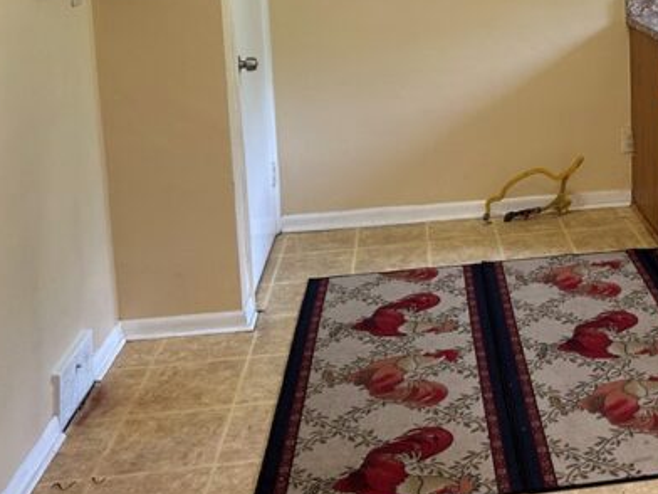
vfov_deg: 28.2
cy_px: 25
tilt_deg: -7.7
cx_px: 571
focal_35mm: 49
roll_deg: +1.5
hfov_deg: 36.9
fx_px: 931
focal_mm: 6.86
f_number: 1.78
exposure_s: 1/60
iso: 125
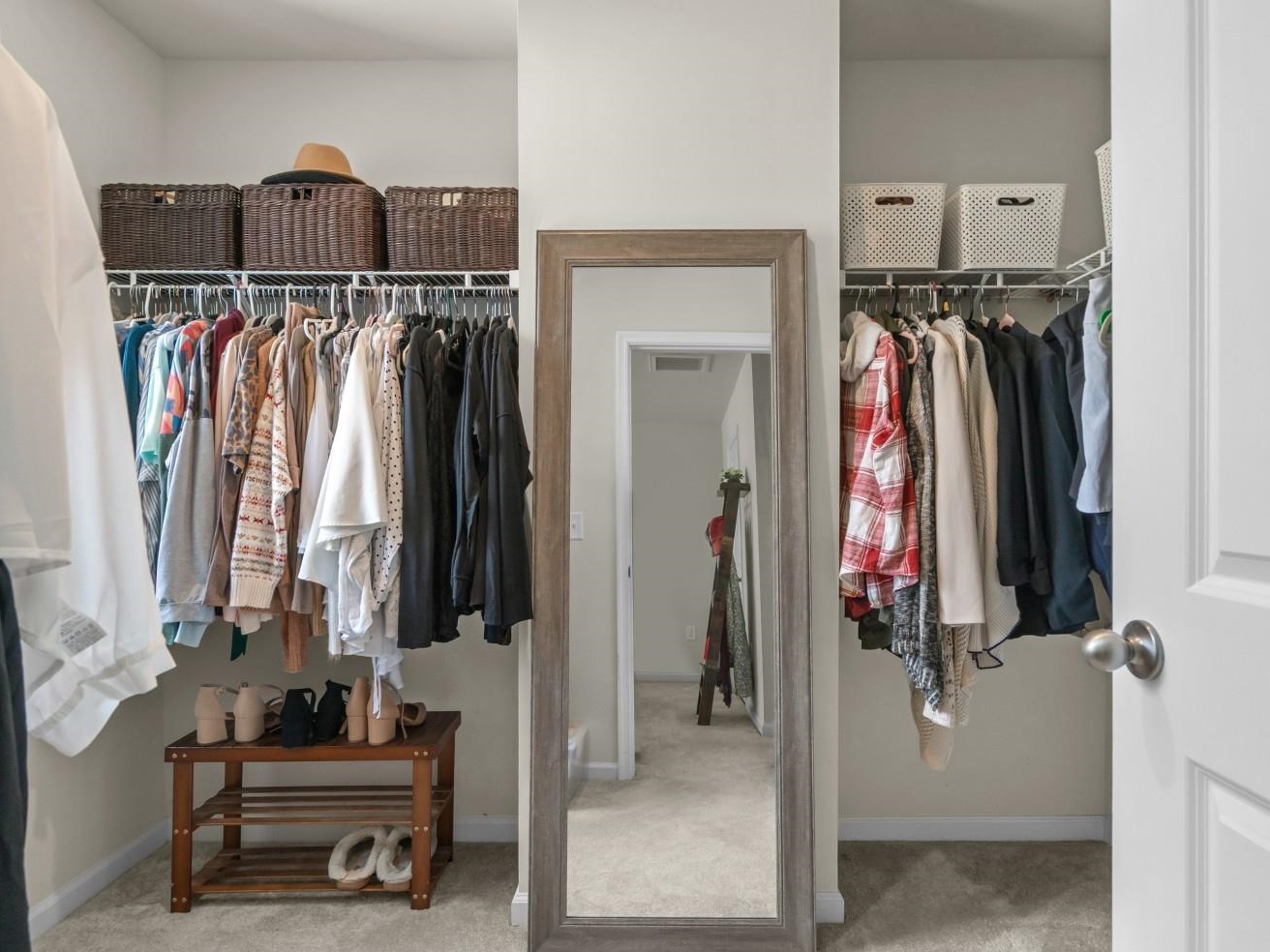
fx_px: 697
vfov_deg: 68.7
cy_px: 476
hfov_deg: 84.5
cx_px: 684
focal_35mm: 19
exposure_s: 1/15
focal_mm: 16
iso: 640
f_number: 8
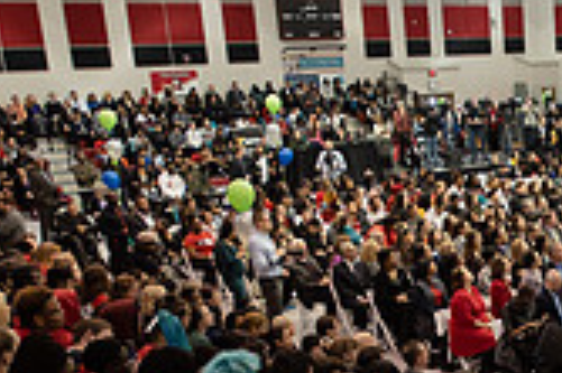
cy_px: 351
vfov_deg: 20.1
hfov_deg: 27.3
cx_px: 656
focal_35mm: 66
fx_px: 1029
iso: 2000
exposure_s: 1/200
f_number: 3.5
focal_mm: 19
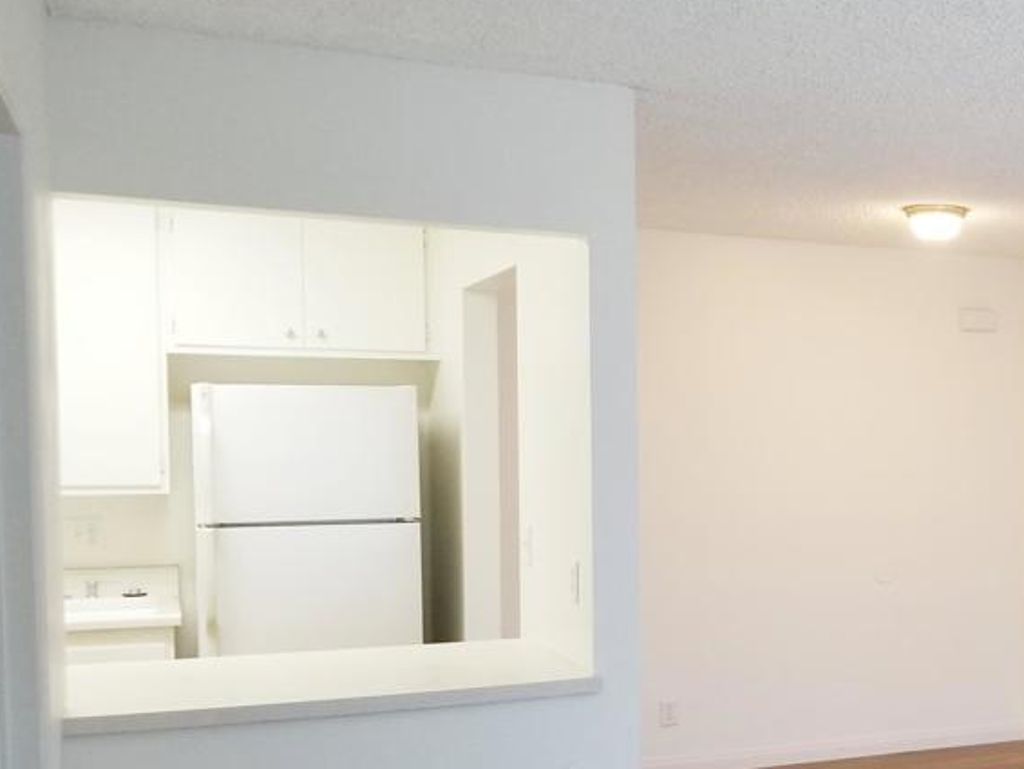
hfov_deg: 37.8
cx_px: 917
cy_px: 537
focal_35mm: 47
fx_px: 1391
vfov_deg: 30.6
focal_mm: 4.3
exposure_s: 1/60
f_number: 1.7
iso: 160
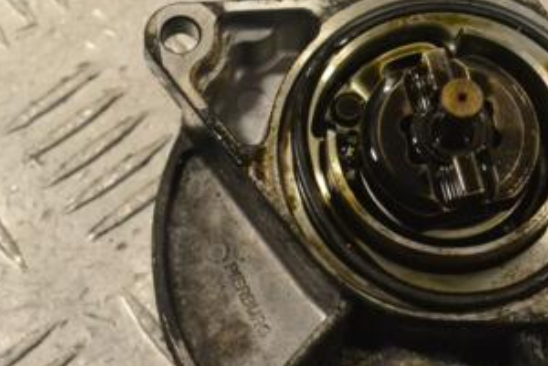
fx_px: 2511
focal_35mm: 165
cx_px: 406
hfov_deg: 12.4
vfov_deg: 8.3
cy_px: 287
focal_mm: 55
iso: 3200
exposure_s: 1/400
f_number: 10
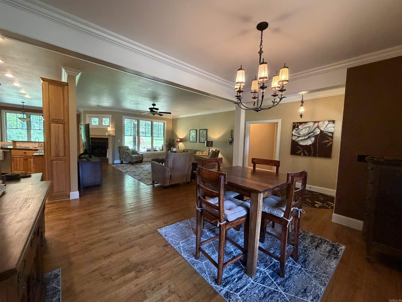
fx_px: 163
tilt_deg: -4.4
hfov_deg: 102.1
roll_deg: -1.7
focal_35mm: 14
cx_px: 201
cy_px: 151
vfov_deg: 85.7
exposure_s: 1/60
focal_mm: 2.22
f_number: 2.2
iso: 500
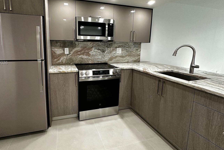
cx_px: 92
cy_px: 63
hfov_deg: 89.1
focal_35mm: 18
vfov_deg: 67.0
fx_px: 112
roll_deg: -0.6
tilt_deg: -7.8
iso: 250
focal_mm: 2.22
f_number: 2.2
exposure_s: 1/99
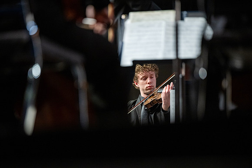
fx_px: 1400
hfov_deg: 10.3
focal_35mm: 200
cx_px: 126
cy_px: 84
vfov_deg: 6.9
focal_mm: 200
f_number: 2.8
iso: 2500
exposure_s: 1/400
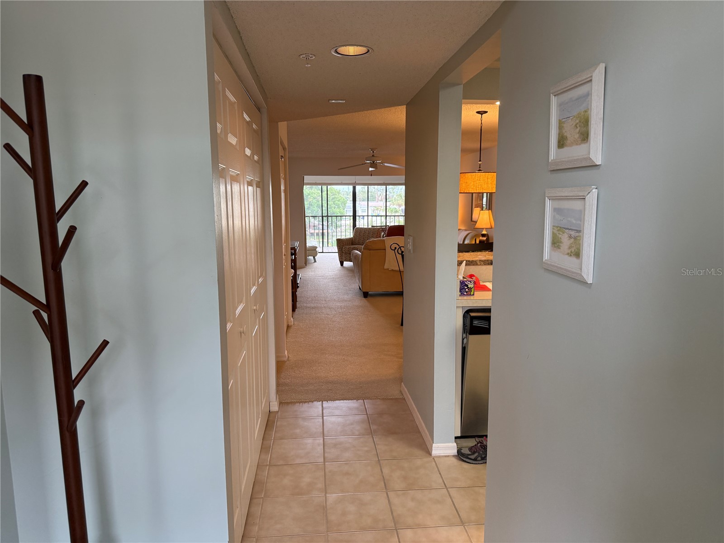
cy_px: 272
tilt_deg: -8.2
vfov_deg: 56.8
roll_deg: +0.4
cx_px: 362
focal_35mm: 24
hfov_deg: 71.6
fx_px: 502
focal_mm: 6.76
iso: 200
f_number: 1.78
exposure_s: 1/194
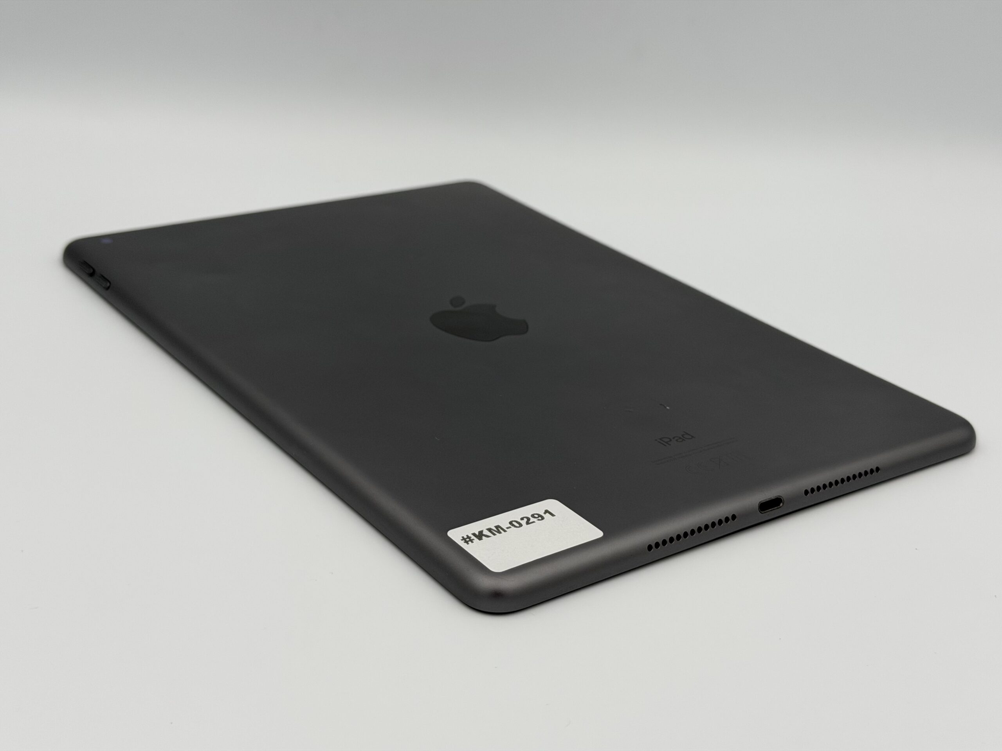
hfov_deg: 39.7
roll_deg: -3.8
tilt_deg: -24.2
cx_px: 501
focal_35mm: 48
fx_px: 1389
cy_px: 376
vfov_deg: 30.3
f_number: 1.78
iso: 64
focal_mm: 6.76
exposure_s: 1/794
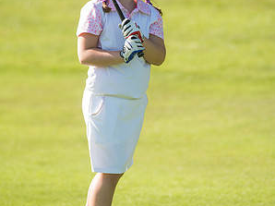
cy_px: 77
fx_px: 3461
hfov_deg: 4.6
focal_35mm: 436
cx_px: 138
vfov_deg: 3.4
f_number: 5.6
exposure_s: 1/1250
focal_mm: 300
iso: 400
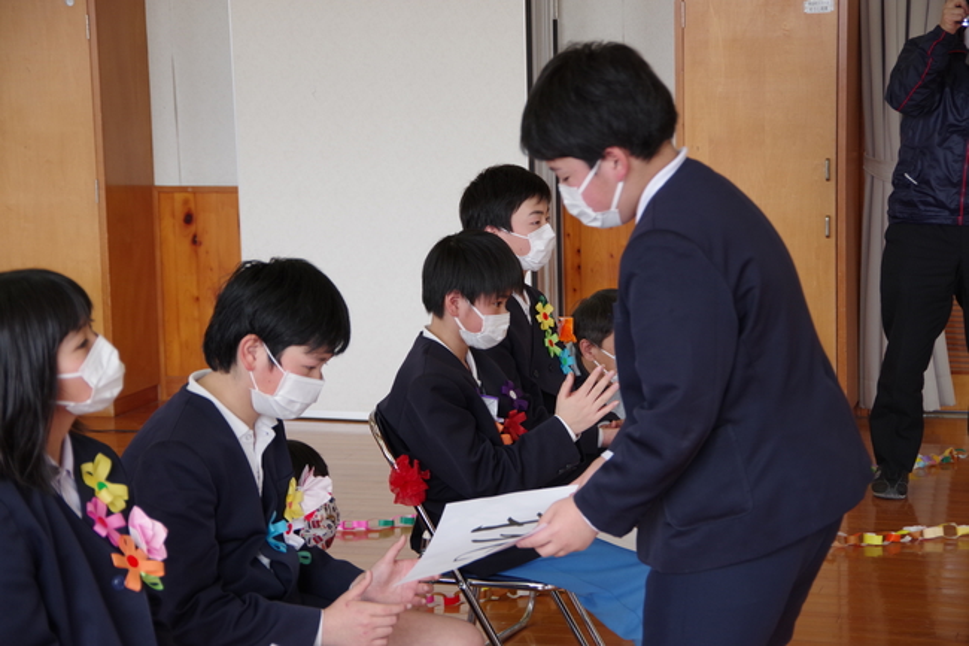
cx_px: 484
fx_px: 2126
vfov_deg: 17.3
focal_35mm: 79
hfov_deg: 25.7
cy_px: 323
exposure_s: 1/200
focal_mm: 53
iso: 800
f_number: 4.5
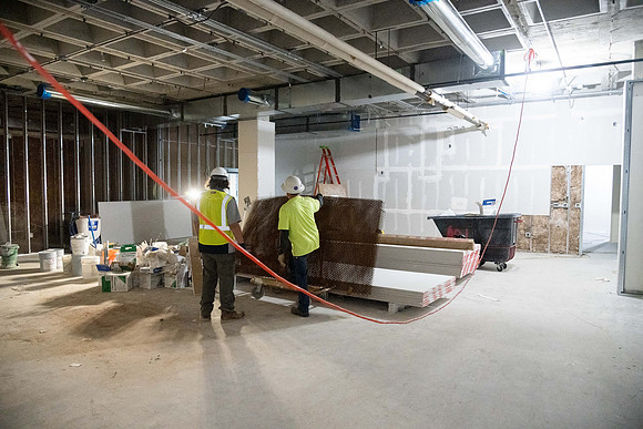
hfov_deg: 73.7
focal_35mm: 24
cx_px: 322
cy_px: 214
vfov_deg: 53.2
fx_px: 429
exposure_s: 1/250
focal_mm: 24
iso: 5000
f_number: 4
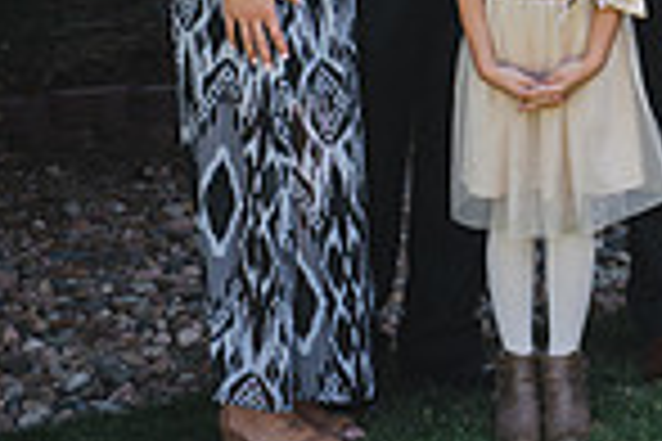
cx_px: 1031
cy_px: -378
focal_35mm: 200
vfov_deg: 6.7
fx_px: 3677
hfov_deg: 9.9
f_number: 3.2
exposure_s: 1/500
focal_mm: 50
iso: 200
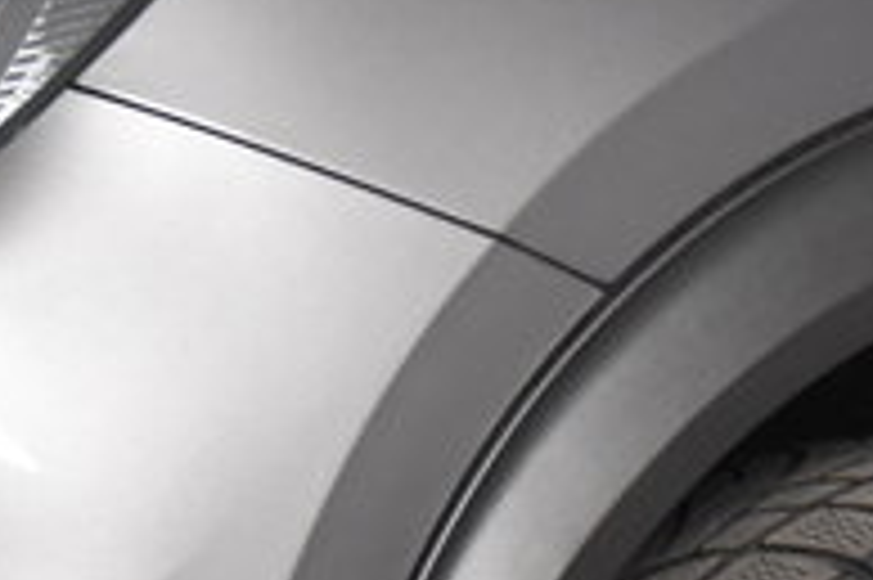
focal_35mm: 269
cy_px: 713
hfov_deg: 7.6
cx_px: -63
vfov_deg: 5.1
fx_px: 6518
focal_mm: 34
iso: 1600
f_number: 4.5
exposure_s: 1/80
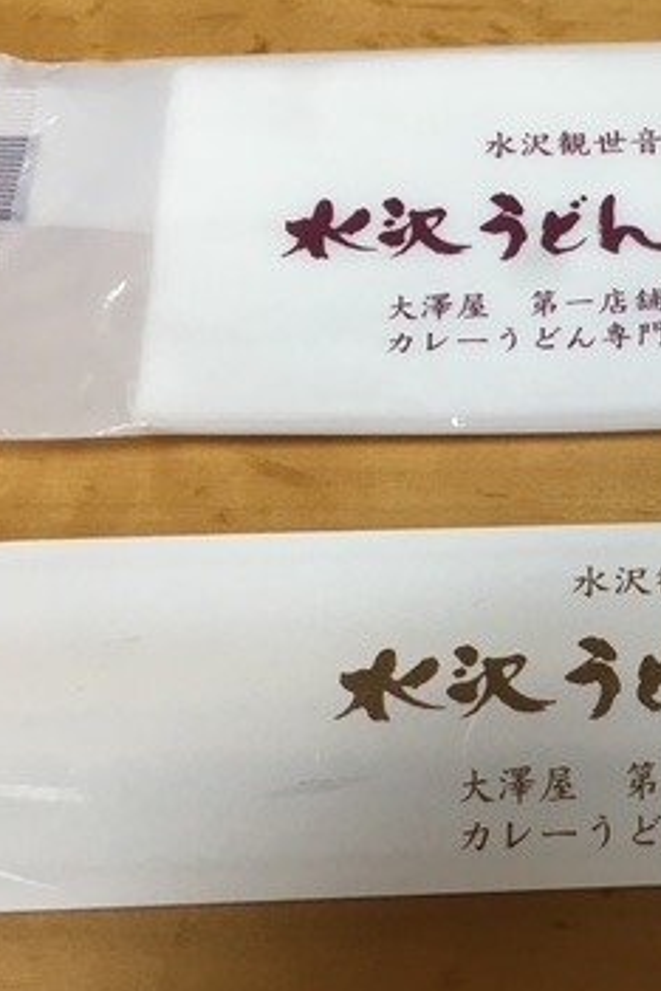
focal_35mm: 55
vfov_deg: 36.2
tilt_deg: -63.5
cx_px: 698
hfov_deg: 23.3
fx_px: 1515
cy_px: 519
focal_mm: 4.15
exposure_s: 1/33
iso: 100
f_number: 2.2
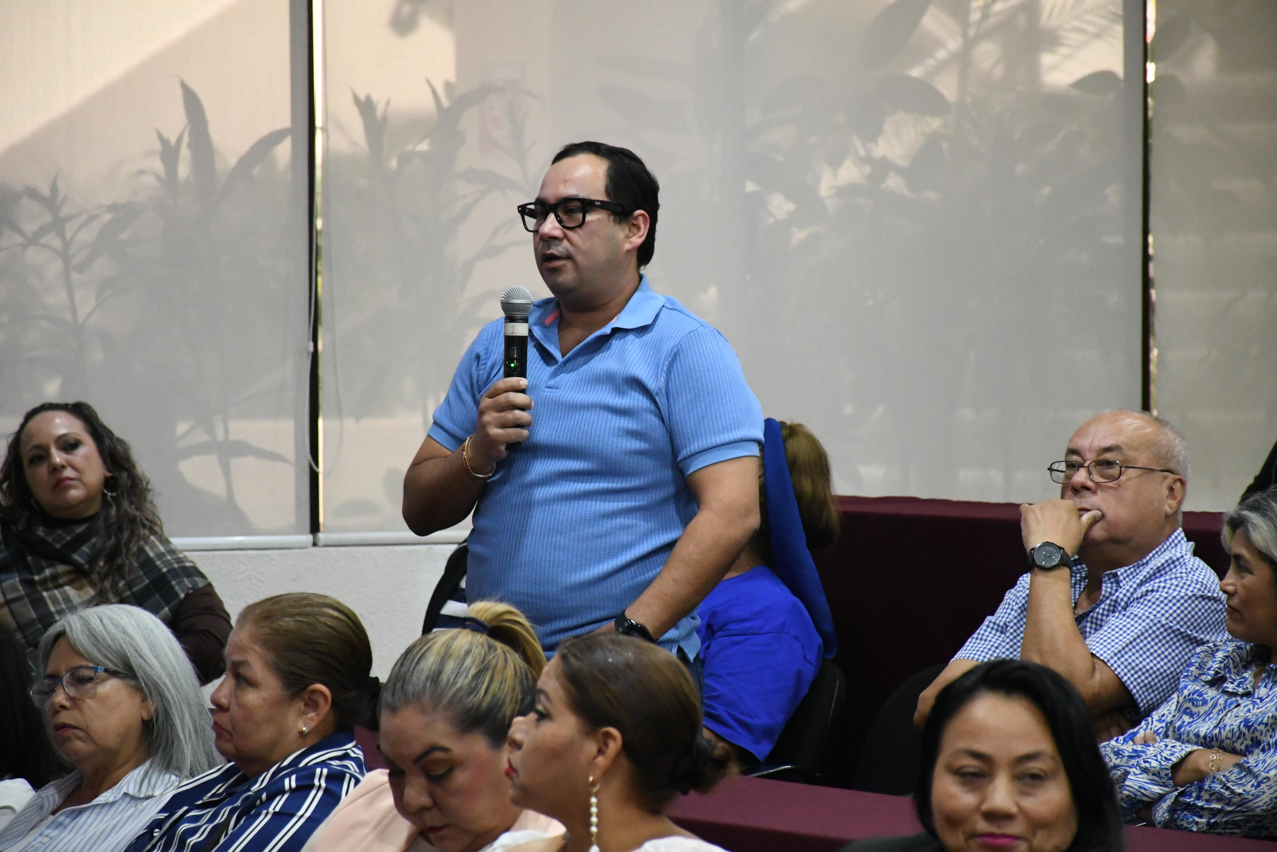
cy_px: 426
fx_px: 7449
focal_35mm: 210
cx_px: 638
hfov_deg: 9.8
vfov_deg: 6.5
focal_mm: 140
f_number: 5.6
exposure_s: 1/100
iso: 6400
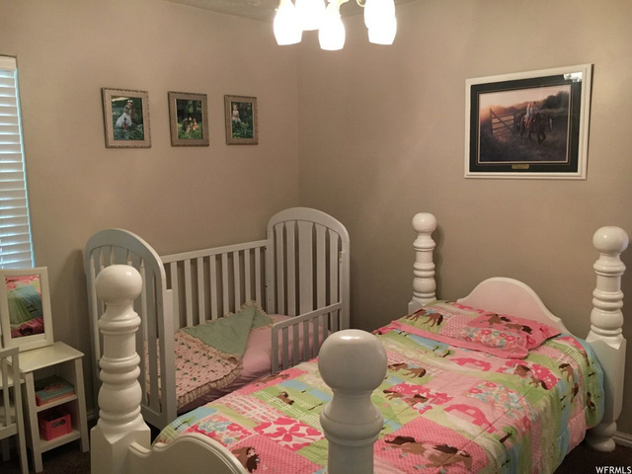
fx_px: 529
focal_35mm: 29
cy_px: 237
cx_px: 316
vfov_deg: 48.2
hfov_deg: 61.7
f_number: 2.2
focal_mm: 4.15
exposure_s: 1/30
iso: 160
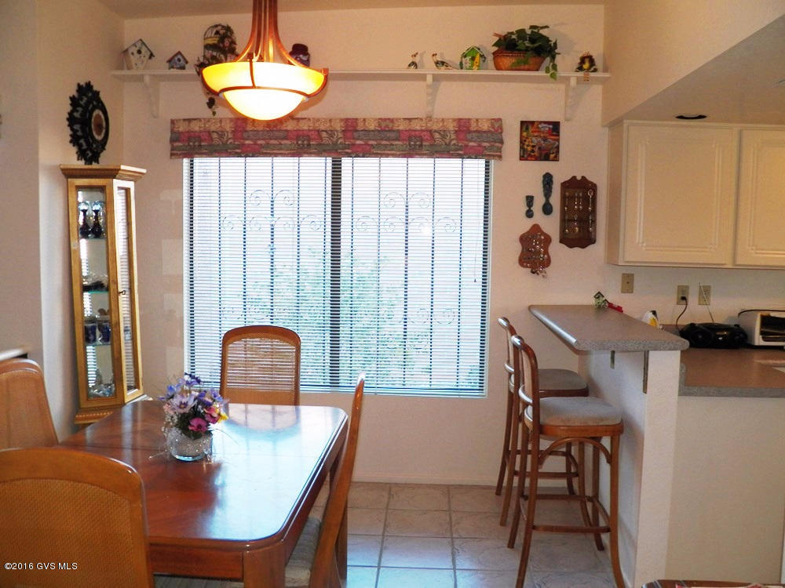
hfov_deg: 58.4
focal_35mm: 31
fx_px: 703
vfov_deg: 45.4
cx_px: 392
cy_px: 294
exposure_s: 1/60
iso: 125
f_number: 2.8
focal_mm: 5.5
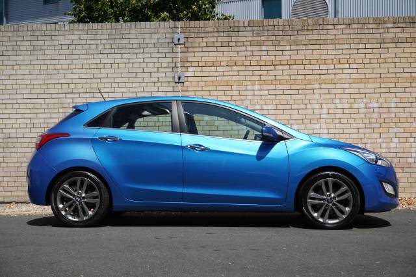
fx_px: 589
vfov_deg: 26.5
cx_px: 208
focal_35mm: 51
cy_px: 138
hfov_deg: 38.9
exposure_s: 1/250
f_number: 6.3
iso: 100
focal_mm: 34
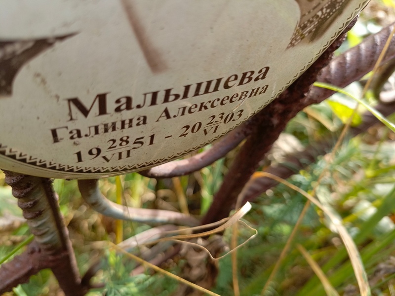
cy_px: 148
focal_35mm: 25
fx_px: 285
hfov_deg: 69.4
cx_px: 198
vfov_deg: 54.9
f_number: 1.69
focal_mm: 4.76
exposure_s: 1/133
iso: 112
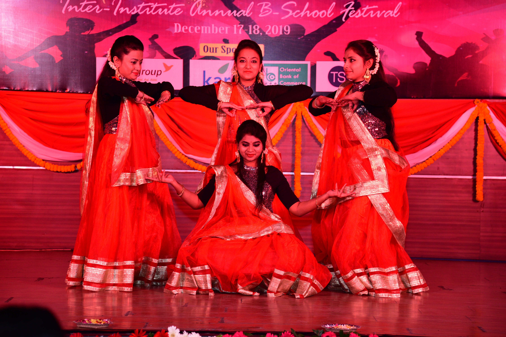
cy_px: 168
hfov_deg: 21.5
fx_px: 1335
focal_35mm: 95
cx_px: 253
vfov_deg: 14.4
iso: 1600
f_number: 4.5
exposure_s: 1/160
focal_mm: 95
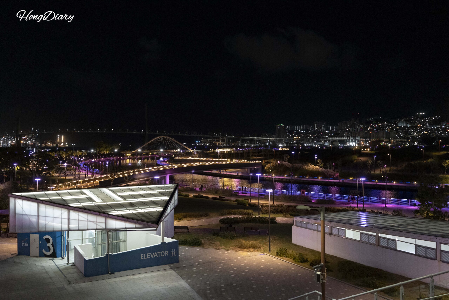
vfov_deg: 37.9
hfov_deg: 54.4
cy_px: 150
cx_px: 224
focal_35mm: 35
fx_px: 437
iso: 8000
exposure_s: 1/60
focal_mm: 35
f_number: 5
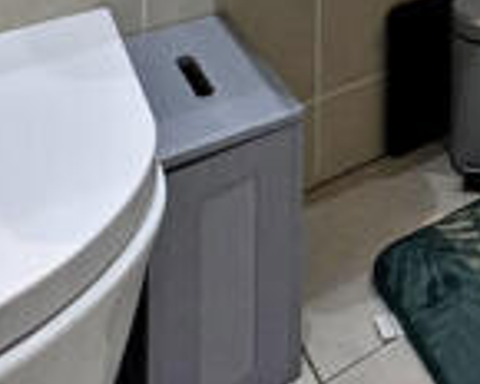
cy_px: -266
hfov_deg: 28.4
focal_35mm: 55
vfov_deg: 20.9
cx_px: 614
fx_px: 781
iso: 320
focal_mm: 2.22
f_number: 2.2
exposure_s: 1/50
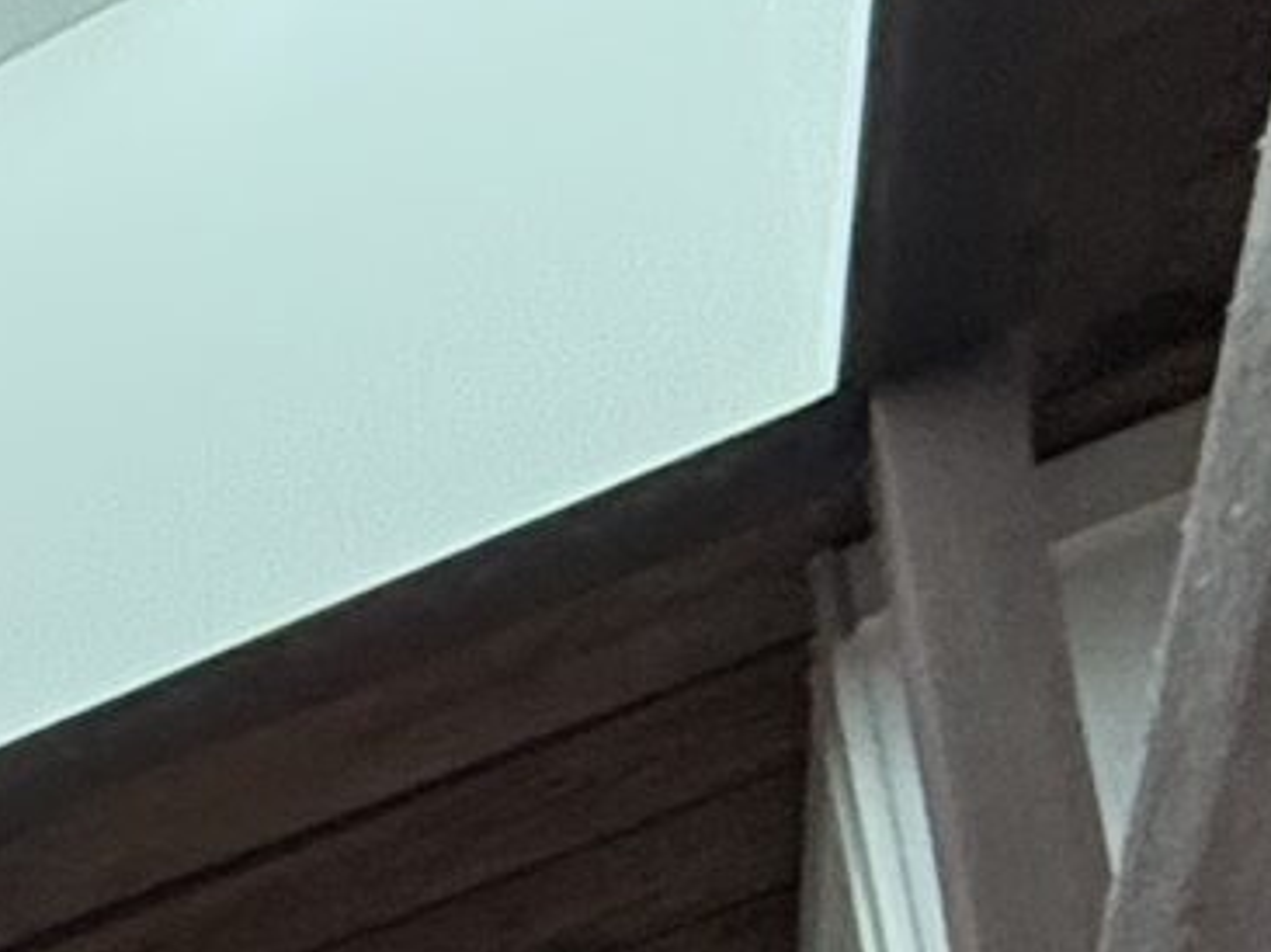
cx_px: -2243
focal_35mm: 98
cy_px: 3179
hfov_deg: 12.4
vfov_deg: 9.7
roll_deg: -2.3
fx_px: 3596
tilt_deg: +12.8
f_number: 2.2
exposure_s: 1/60
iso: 250
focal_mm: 2.22
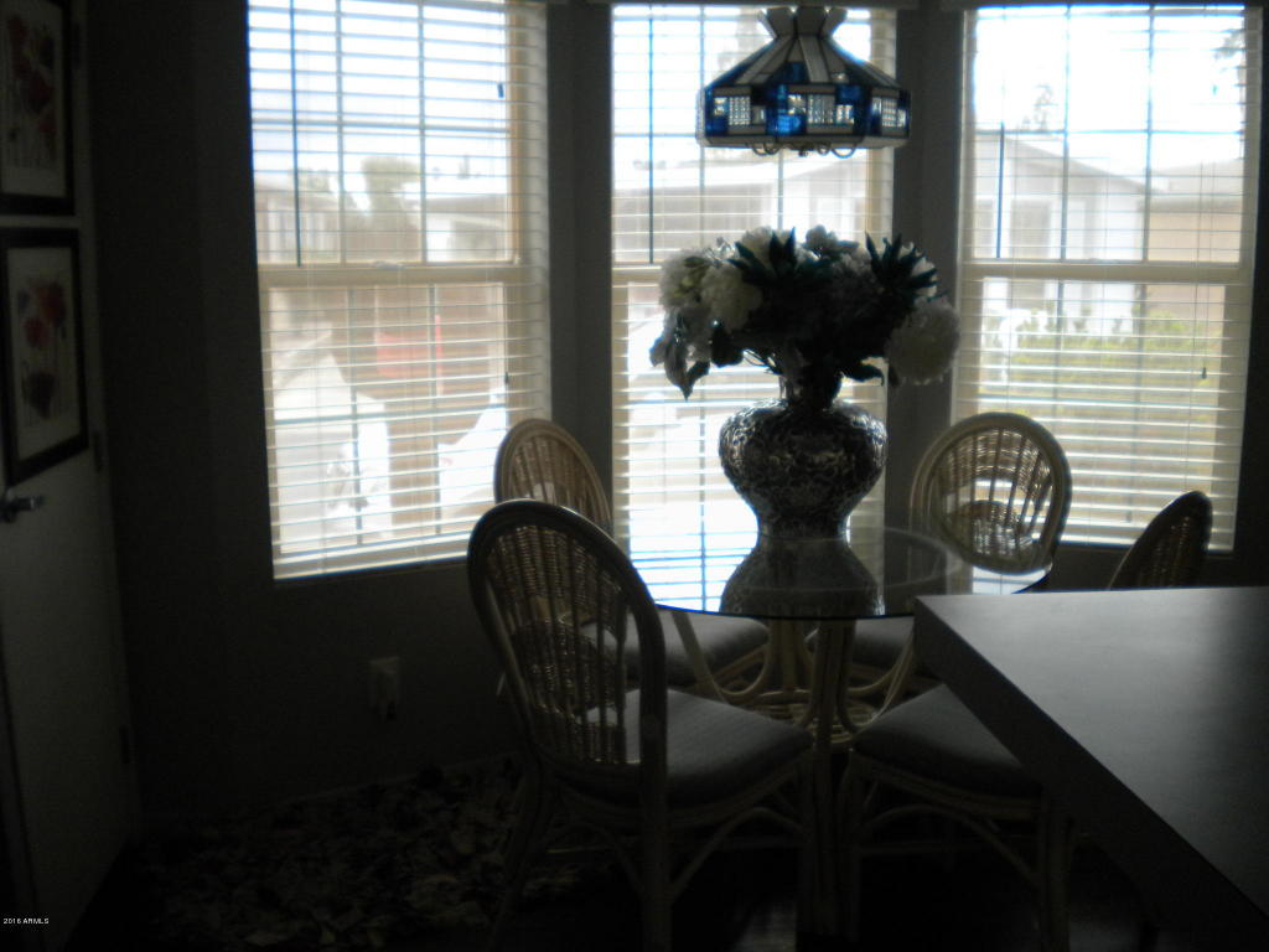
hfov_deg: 52.6
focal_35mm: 35
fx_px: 1283
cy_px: 476
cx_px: 634
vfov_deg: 40.7
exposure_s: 1/186
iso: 253
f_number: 3.1
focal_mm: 6.3
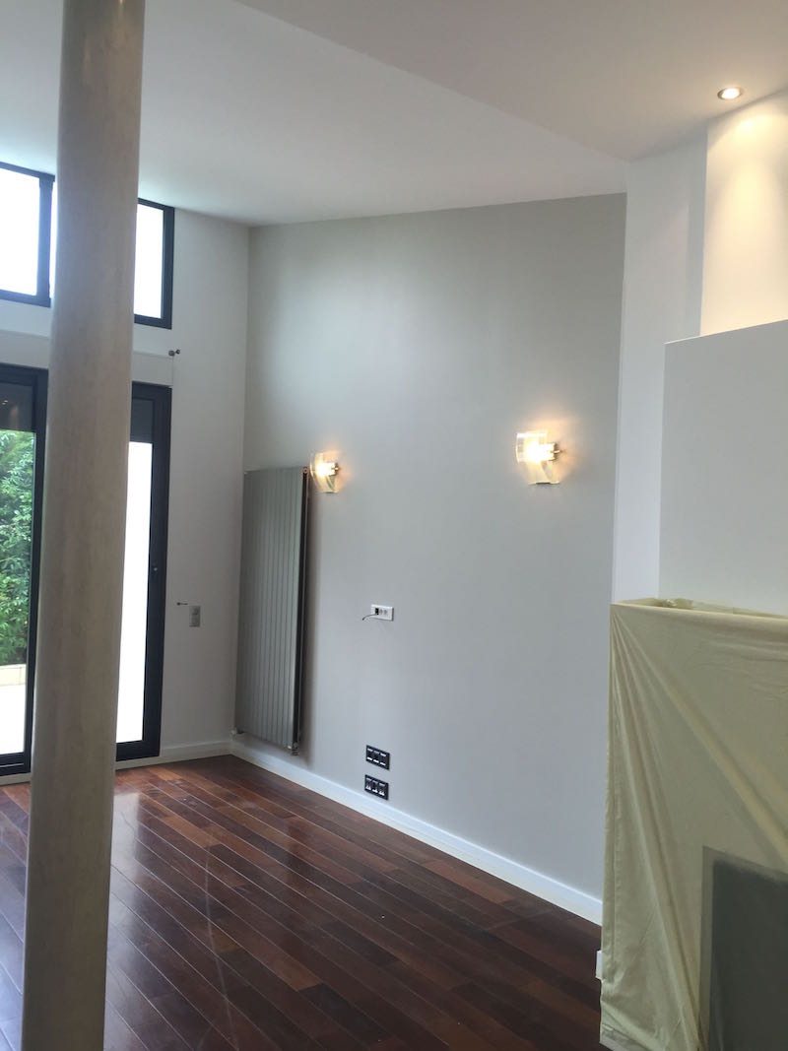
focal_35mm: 29
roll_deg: -1.5
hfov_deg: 48.2
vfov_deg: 61.7
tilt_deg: +0.4
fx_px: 880
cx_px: 394
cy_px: 526
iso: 50
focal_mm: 4.15
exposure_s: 1/120
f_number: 2.2
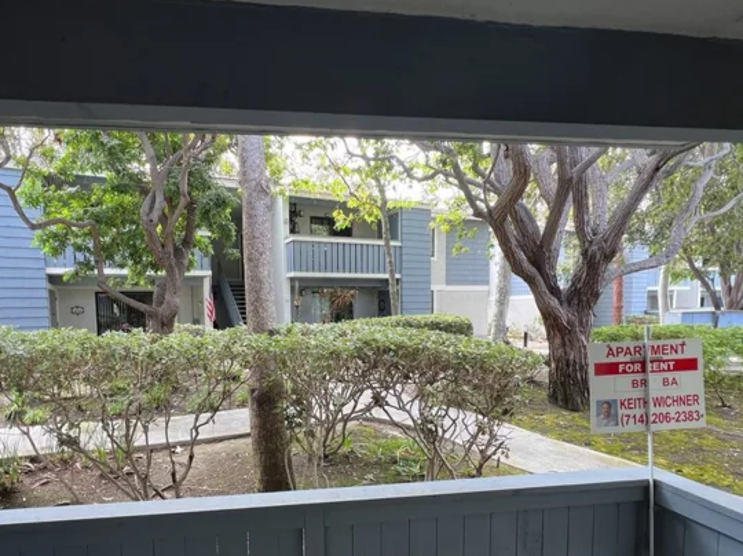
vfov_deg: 70.6
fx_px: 386
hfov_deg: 87.1
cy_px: 339
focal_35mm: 18
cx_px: 310
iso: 32
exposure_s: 1/99
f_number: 1.8
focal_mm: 1.57
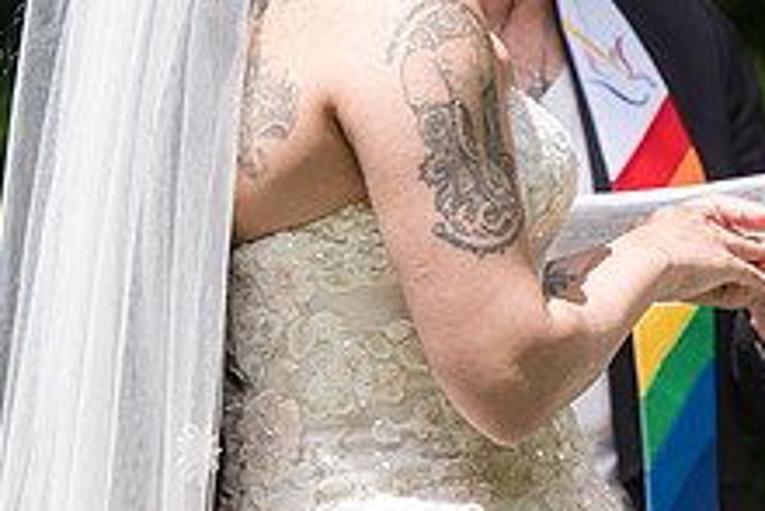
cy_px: 228
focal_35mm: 527
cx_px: 431
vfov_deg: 2.6
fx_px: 11206
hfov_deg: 3.9
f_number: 4
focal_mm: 200
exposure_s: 1/400
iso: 100
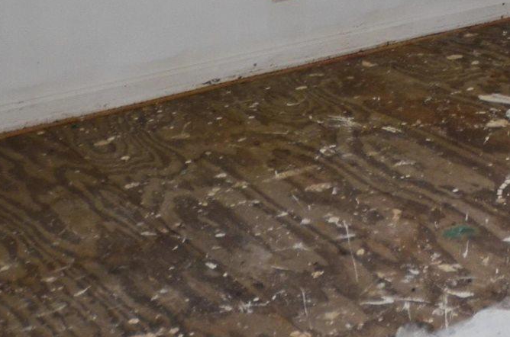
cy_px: -156
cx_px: 764
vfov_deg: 17.8
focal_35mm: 69
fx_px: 975
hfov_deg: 23.5
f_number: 3.5
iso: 100
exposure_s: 1/60
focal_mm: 10
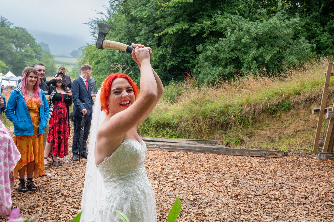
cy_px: 110
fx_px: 406
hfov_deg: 44.7
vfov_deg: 30.6
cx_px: 165
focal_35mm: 44
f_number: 8
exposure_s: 1/160
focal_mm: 41
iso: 1600
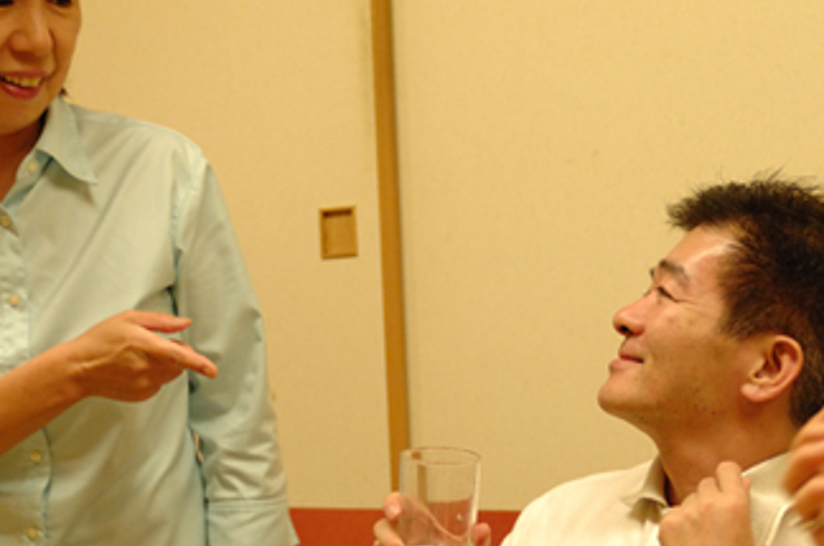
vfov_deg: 16.3
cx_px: 610
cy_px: 410
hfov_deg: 24.3
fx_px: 1897
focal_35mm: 83
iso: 640
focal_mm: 28
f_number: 2.8
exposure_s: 1/50
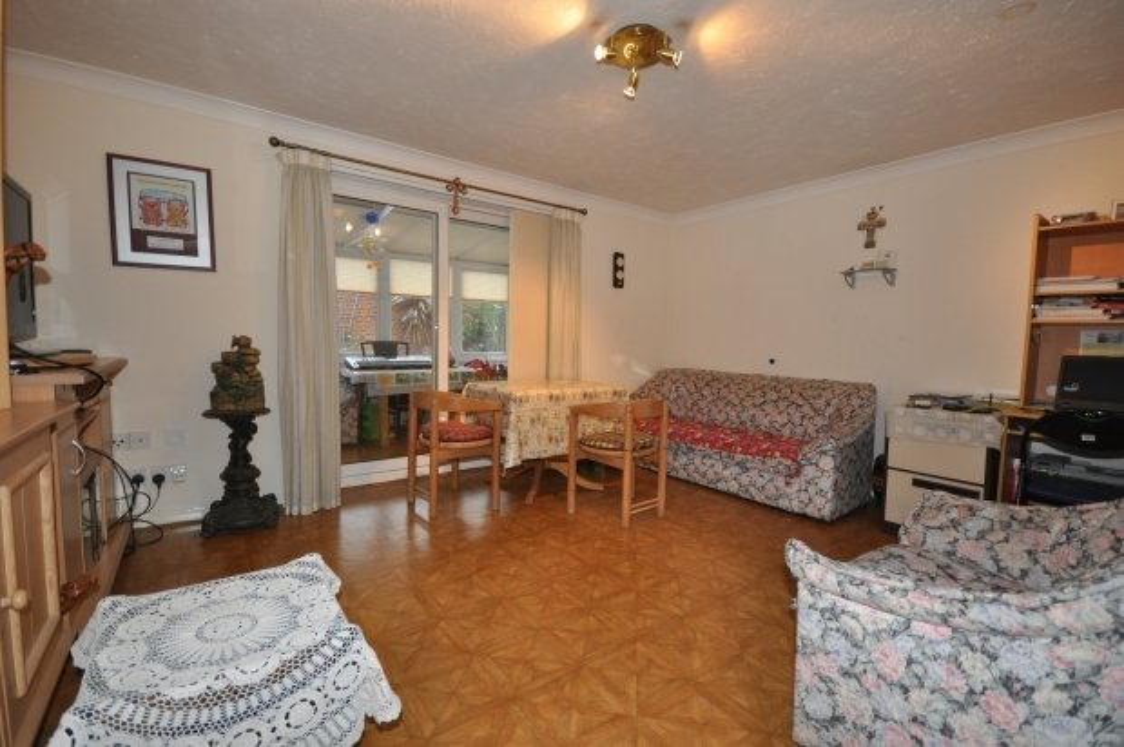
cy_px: 374
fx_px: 468
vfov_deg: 77.2
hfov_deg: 100.4
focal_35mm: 15
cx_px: 562
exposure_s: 1/60
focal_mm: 10
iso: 800
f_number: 4
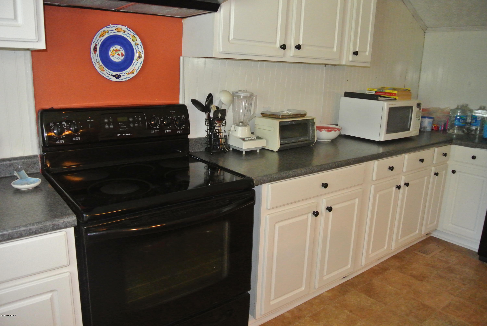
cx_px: 244
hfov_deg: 67.3
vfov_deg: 48.0
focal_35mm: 27
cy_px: 163
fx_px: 366
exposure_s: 1/60
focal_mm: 10
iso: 1800
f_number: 3.5
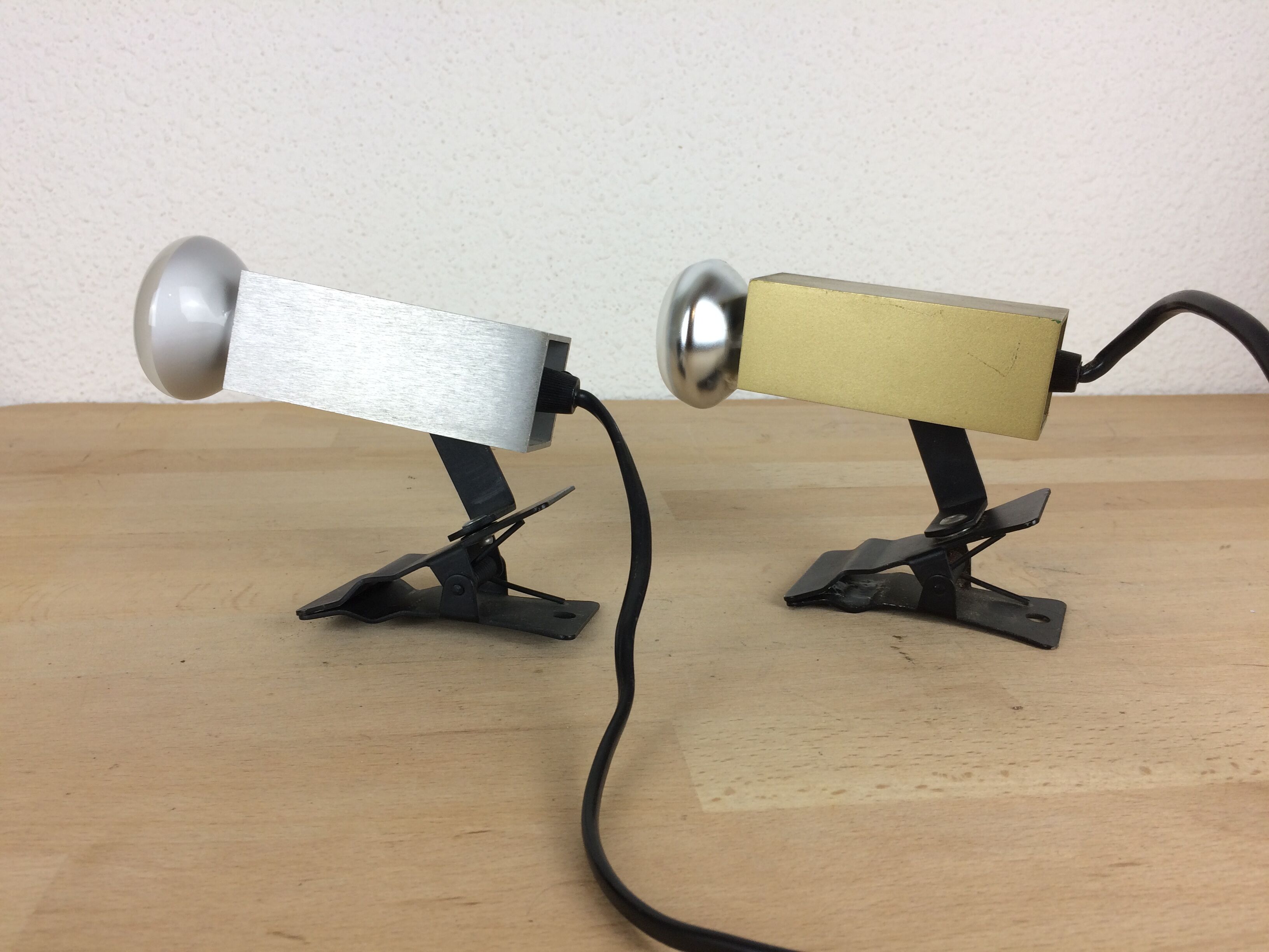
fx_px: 1063
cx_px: 634
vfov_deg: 48.2
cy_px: 476
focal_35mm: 29
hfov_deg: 61.7
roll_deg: -0.7
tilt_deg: -14.8
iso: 32
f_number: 2.2
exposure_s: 1/50
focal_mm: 4.15
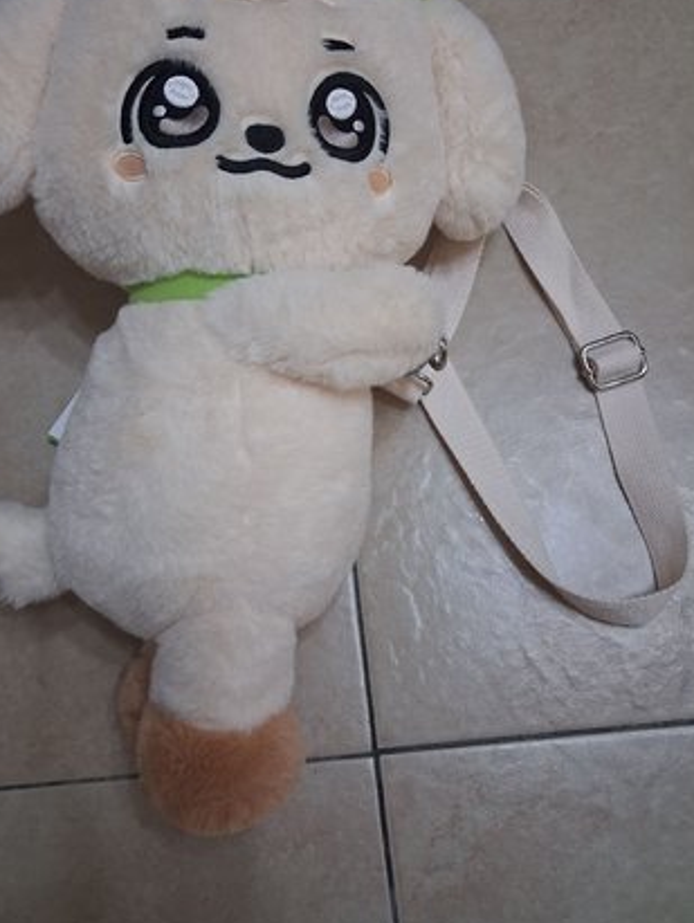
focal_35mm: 35
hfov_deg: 40.5
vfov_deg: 52.3
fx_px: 934
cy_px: 385
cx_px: 270
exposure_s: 1/40
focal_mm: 4
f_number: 1.8
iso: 400
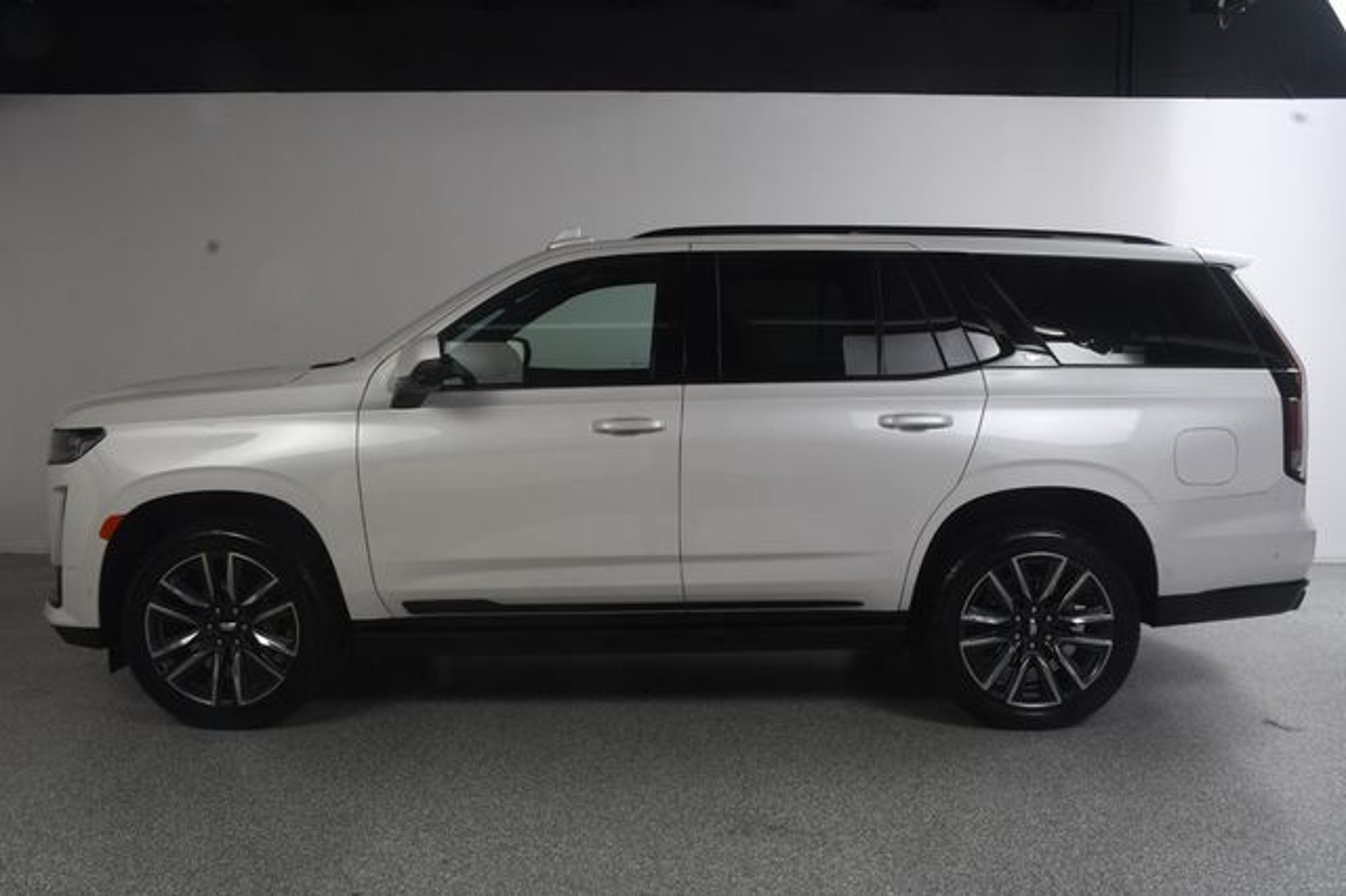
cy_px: 448
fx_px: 1121
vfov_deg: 43.6
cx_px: 673
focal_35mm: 30
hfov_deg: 62.0
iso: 100
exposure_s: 1/160
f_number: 13
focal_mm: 20
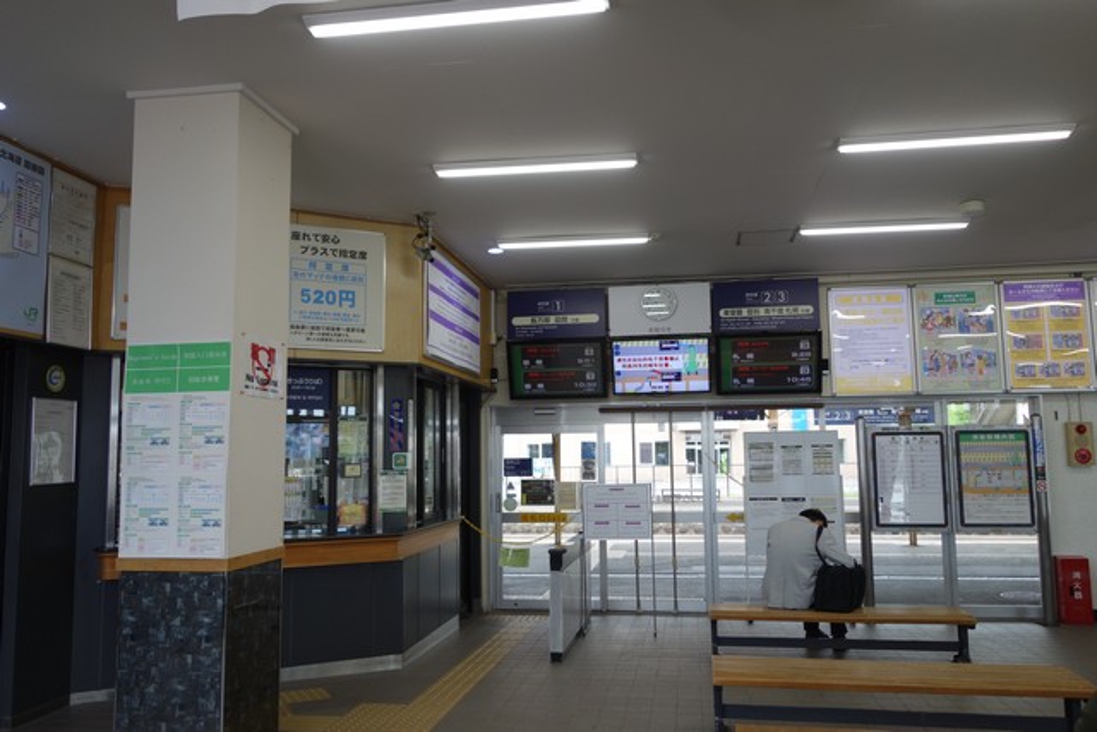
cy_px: 366
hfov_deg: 65.5
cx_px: 548
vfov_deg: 46.4
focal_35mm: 28
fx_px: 853
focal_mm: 10.4
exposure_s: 1/100
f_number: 2.8
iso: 125
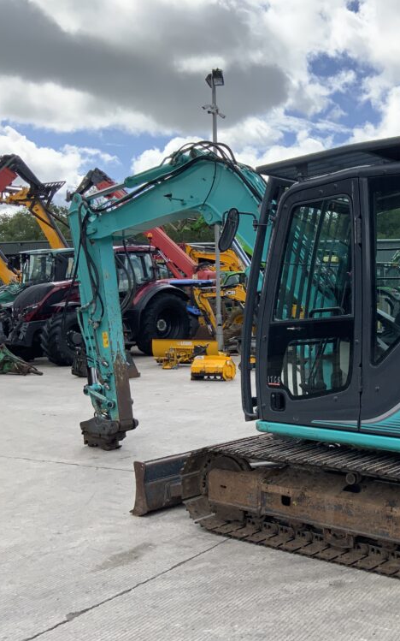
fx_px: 733
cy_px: 328
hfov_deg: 28.3
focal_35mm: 42
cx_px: 416
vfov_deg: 47.2
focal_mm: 3
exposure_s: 1/1195
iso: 16
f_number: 1.8
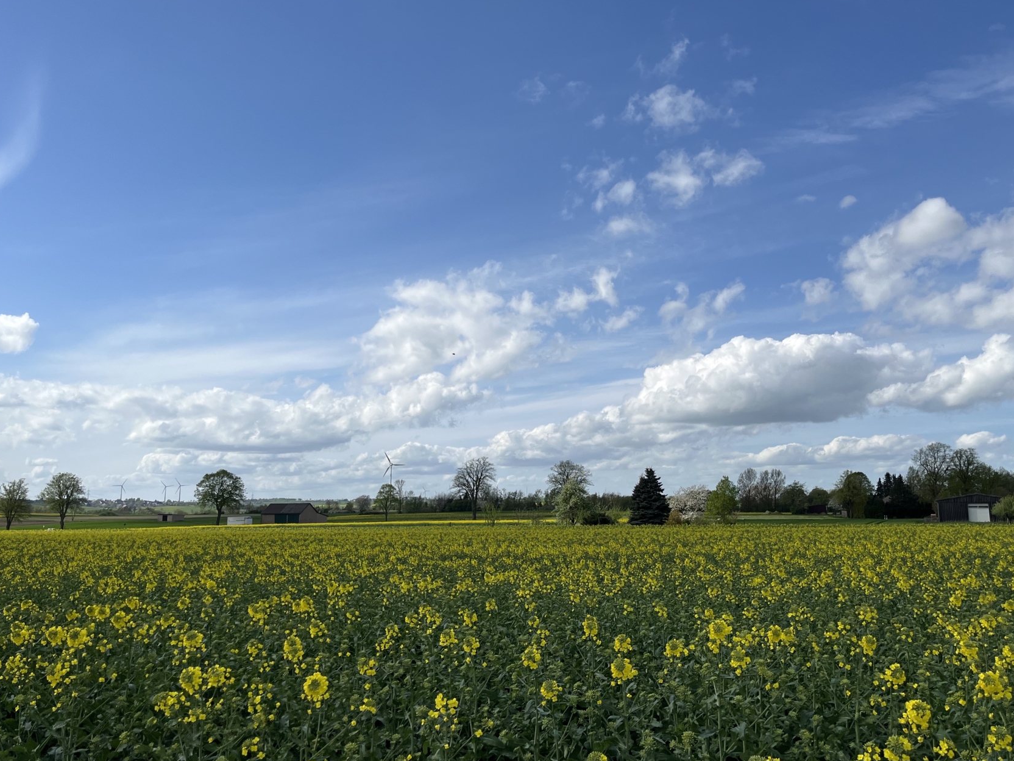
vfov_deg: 46.8
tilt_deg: +9.9
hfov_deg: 59.7
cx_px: 577
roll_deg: +1.8
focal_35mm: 30
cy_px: 354
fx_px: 879
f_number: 1.6
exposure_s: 1/6173
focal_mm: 5.1
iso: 50
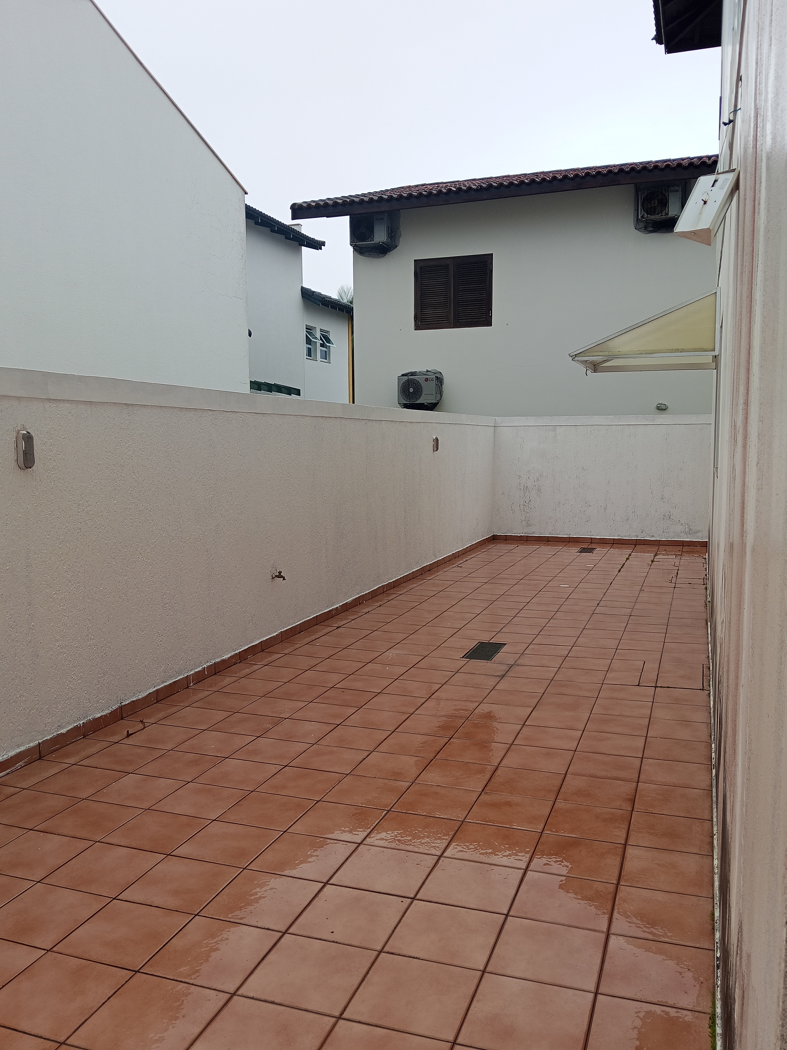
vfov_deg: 65.3
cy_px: 525
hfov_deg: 51.4
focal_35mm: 27
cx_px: 394
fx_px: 818
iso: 64
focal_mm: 3.98
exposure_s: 1/285
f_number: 2.8
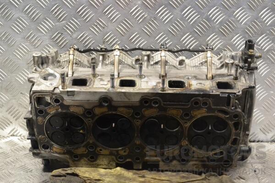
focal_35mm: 57
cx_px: 138
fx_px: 435
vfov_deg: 23.8
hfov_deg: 35.1
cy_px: 92
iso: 3200
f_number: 8
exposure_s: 1/250
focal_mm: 38
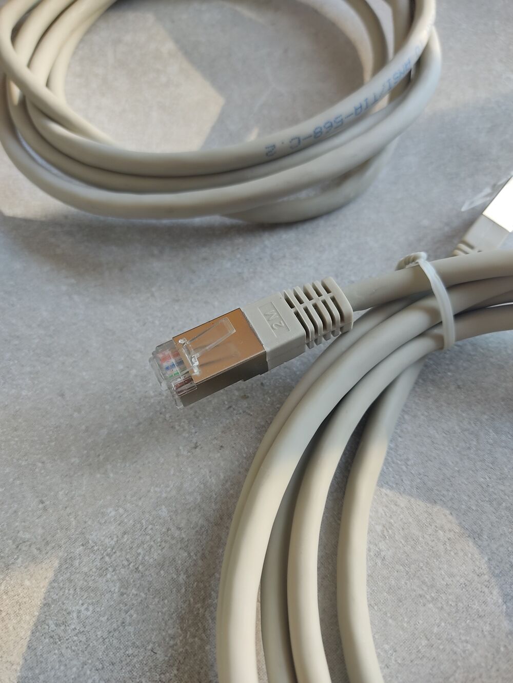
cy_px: 342
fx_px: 514
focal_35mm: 26
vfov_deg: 67.3
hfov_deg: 53.1
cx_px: 256
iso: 120
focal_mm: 4.74
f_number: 1.79
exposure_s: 1/50
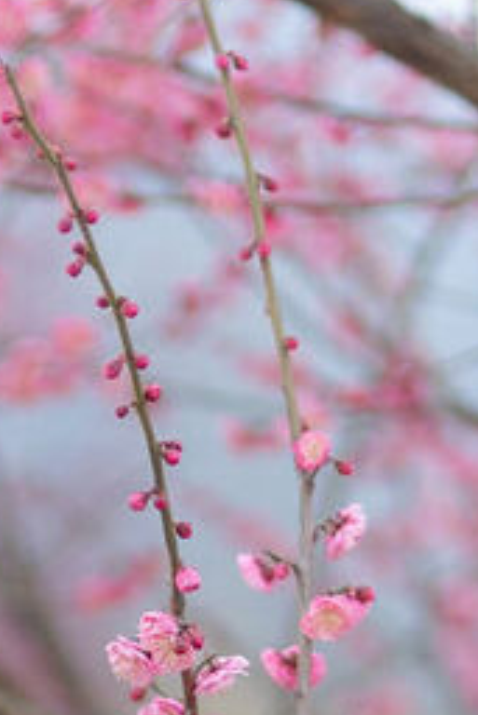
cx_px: -699
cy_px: 2093
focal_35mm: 523
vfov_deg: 3.8
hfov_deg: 2.6
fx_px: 10402
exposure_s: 1/500
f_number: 1.4
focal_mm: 85
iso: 100
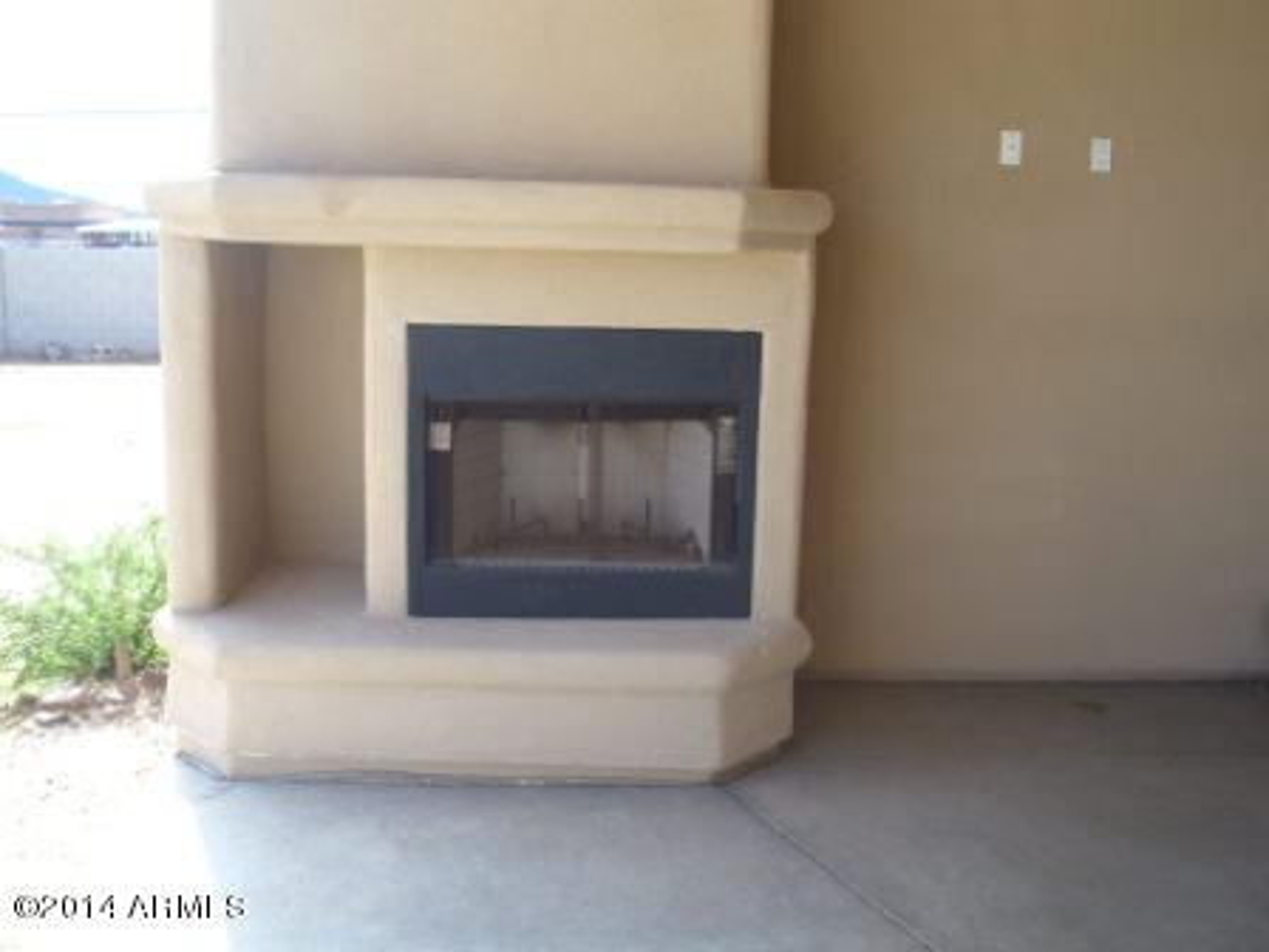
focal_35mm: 38
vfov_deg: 37.7
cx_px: 634
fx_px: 1393
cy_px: 476
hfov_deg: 49.0
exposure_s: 1/139
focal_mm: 6.3
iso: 50
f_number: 2.9
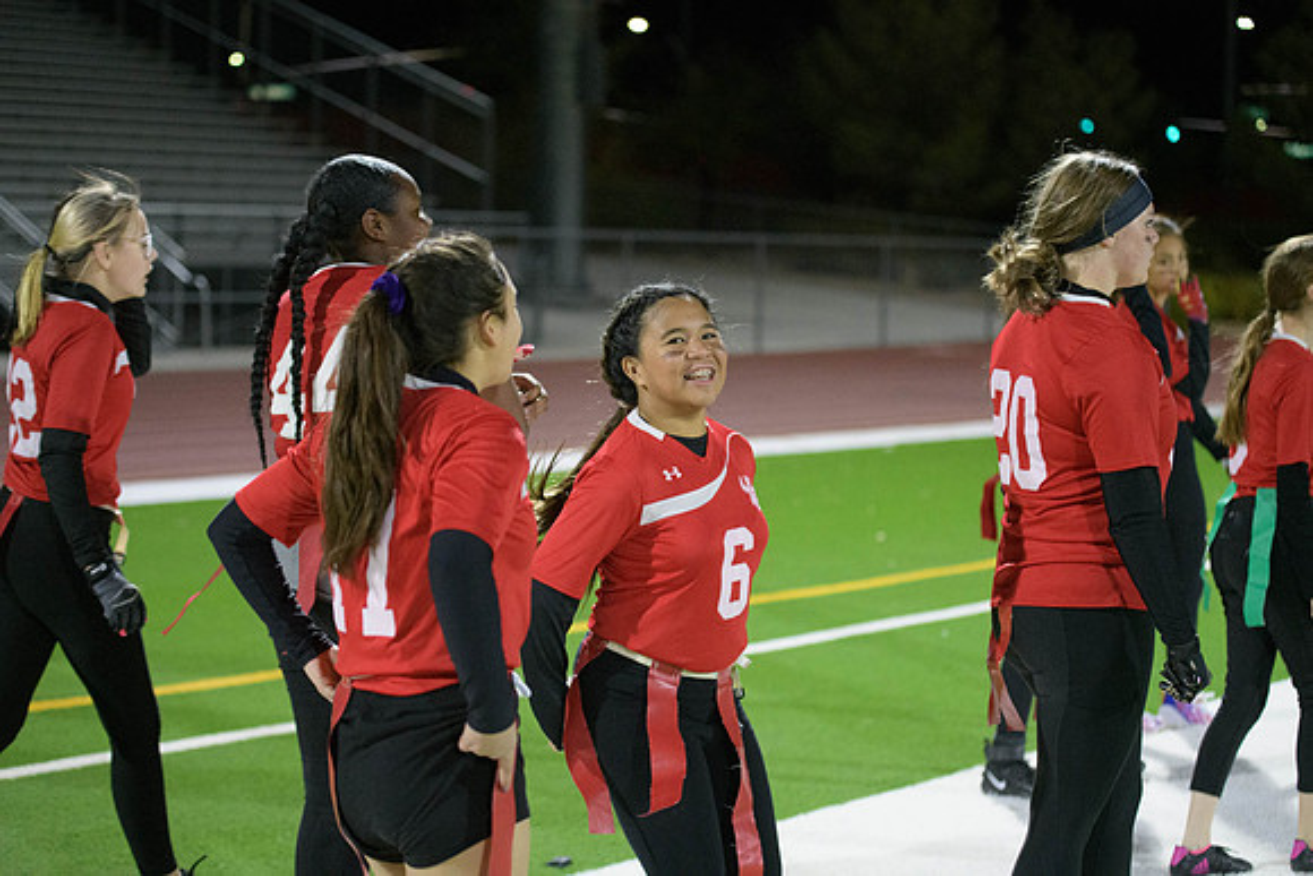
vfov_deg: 19.5
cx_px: 656
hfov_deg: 28.8
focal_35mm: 70
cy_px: 438
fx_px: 2554
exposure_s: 1/640
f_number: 2.8
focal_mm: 70
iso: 9000
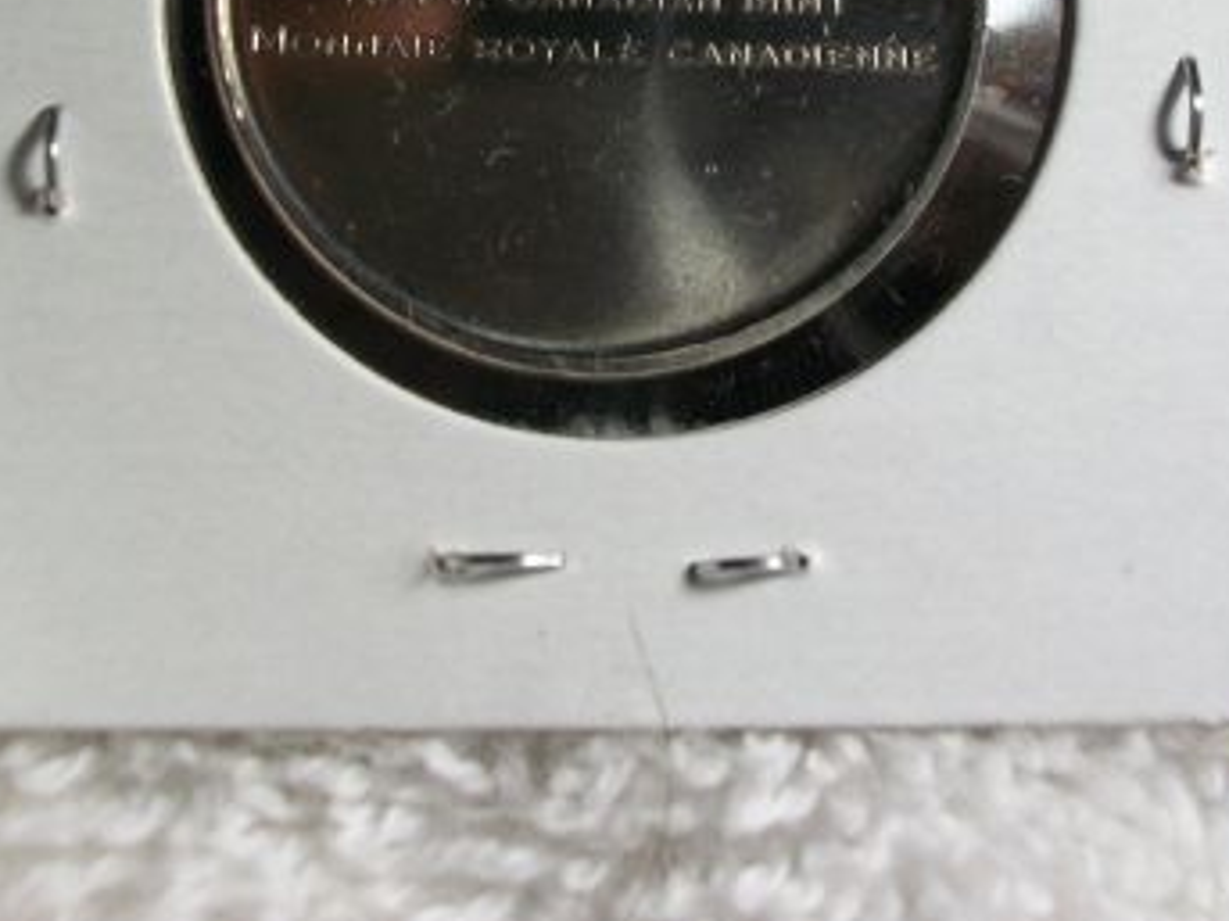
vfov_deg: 20.6
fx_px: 2484
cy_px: 118
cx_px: 638
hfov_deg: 27.8
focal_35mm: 70
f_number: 3.2
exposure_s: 1/100
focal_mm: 7.1
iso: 80
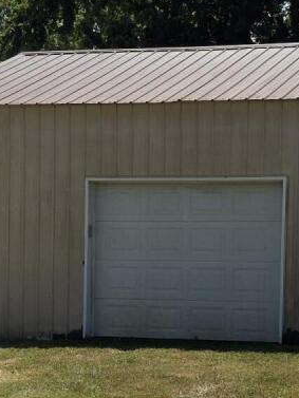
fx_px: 1404
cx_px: 177
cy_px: 306
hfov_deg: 12.1
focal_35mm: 122
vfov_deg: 16.1
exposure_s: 1/7944
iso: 64
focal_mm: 6.3
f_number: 1.7
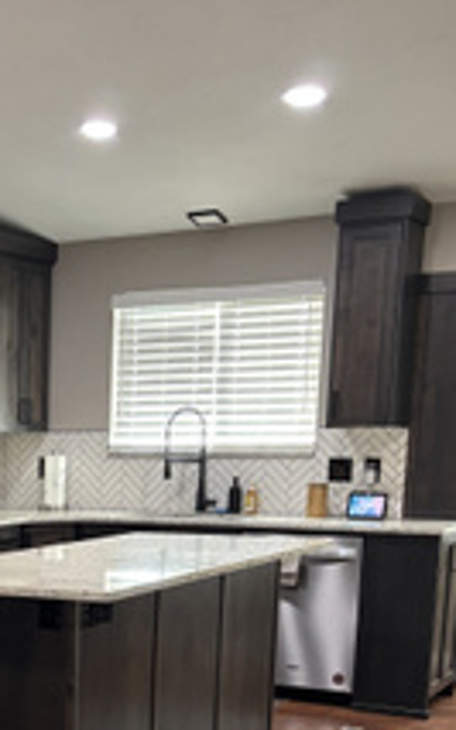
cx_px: -99
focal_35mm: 62
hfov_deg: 19.6
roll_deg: +0.3
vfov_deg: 31.0
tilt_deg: -12.6
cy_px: 696
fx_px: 1234
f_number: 1.6
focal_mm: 5.96
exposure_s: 1/60
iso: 200
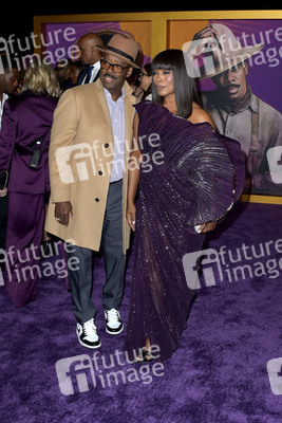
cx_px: 141
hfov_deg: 46.4
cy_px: 212
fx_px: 329
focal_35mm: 28
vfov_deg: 65.5
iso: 320
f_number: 6.3
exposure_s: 1/250
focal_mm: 28
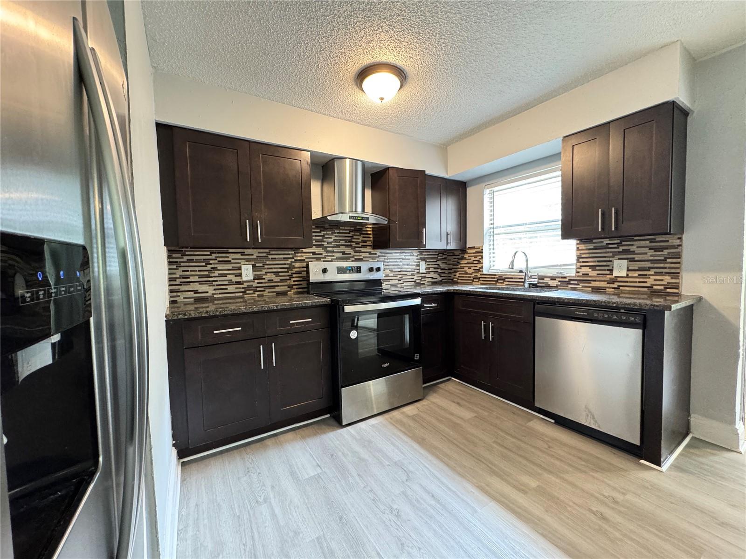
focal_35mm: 14
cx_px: 373
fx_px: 302
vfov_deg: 85.7
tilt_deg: -2.9
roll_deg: +1.3
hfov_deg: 102.1
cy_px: 280
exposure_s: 1/60
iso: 500
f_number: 2.2
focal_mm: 2.22
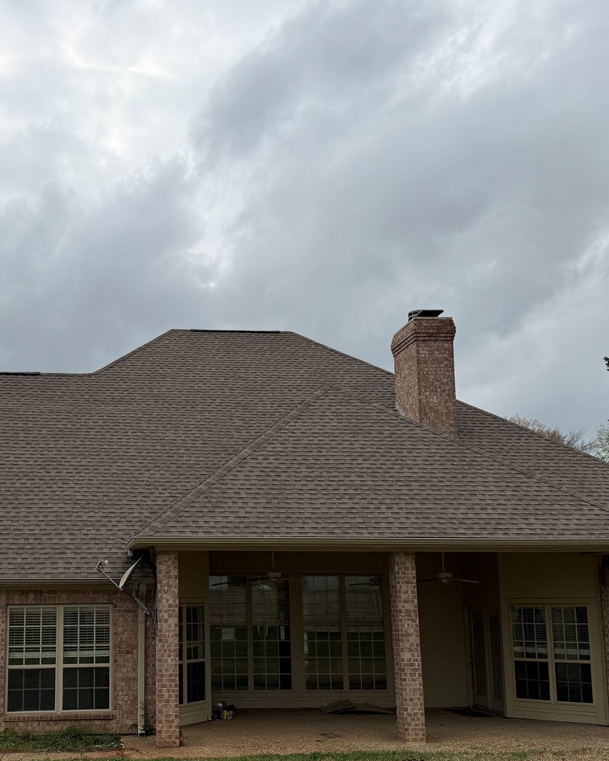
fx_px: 901
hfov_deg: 36.4
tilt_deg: +8.0
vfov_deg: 45.4
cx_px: 148
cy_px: 472
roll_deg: +0.8
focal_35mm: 40
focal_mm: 6.76
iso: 80
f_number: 1.78
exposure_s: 1/4975
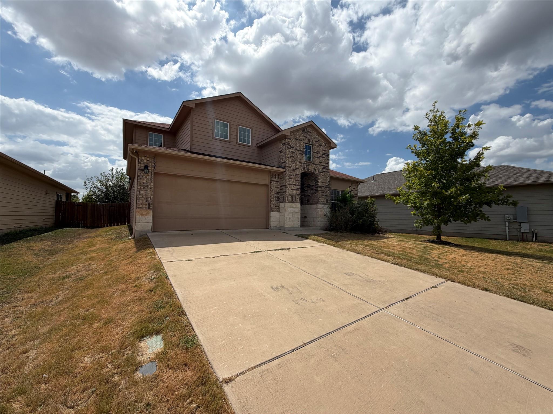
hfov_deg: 102.1
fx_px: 224
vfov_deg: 85.7
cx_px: 276
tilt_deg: +3.1
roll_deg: -0.1
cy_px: 207
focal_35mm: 14
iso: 20
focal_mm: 2.22
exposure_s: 1/1848
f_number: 2.2
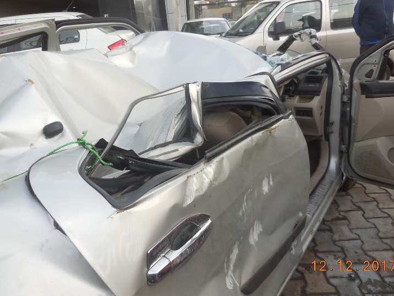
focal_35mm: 28
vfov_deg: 49.7
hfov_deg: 63.4
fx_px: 319
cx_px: 194
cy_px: 133
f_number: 3.1
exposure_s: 1/400
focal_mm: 4.5
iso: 125
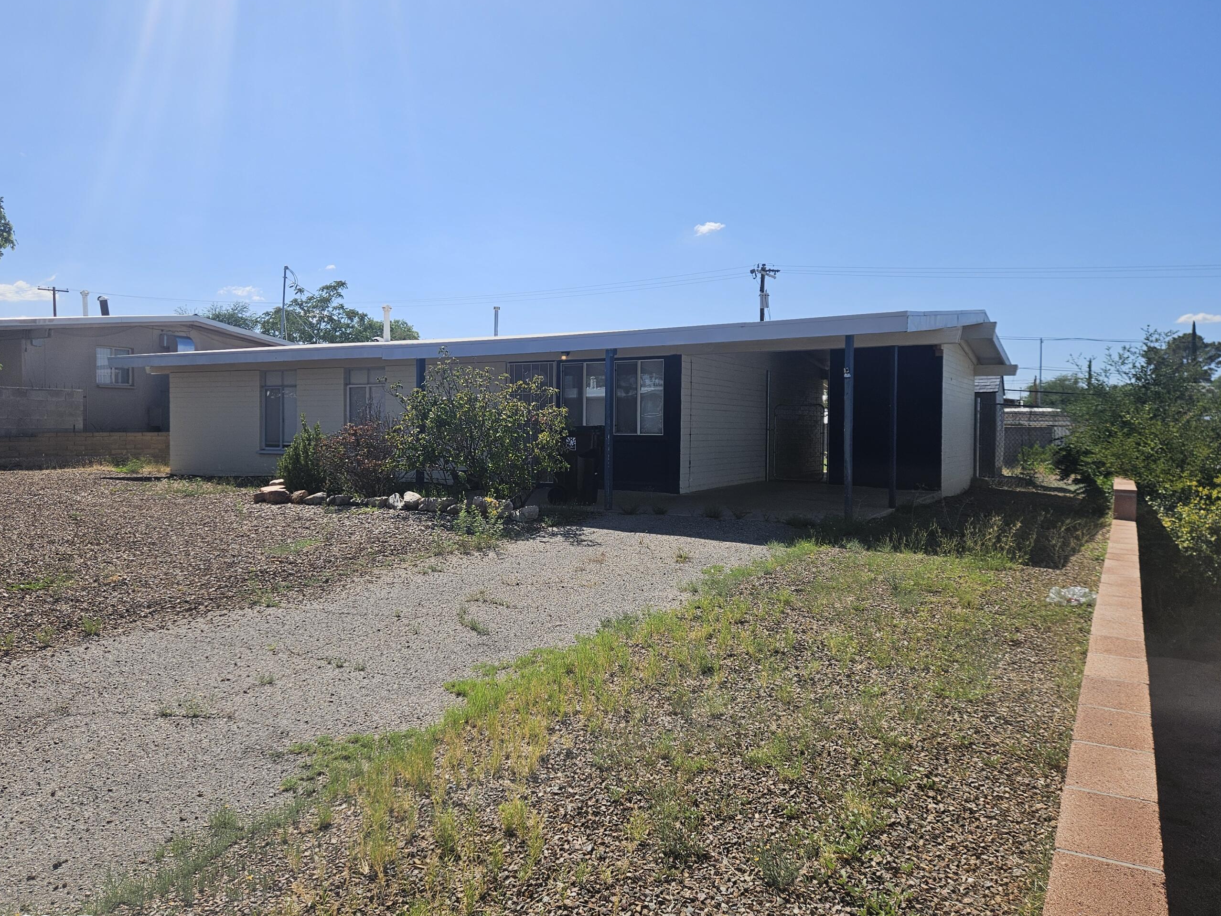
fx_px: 952
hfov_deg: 65.3
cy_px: 439
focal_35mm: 27
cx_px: 590
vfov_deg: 51.3
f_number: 1.8
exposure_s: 1/2897
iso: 25
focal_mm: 5.4
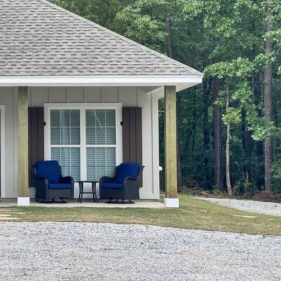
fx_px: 992
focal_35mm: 108
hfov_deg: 15.6
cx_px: -45
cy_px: 85
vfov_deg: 16.1
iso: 64
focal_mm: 6.86
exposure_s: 1/850
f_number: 1.78
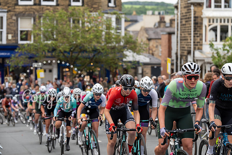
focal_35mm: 109
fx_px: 703
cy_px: 78
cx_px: 116
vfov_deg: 12.6
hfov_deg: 18.8
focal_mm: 109
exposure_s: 1/500
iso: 500
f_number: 3.5
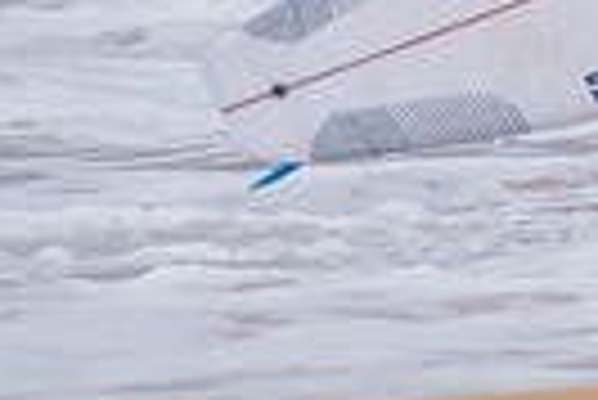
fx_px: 44549
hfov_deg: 0.8
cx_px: 963
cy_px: -266
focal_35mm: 2679
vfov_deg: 0.5
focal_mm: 500
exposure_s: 1/2000
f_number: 5.6
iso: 400
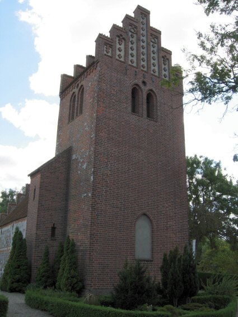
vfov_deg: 51.4
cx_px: 119
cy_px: 158
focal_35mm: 36
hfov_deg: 39.6
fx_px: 330
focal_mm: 7.5
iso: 50
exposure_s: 1/279
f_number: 4.3
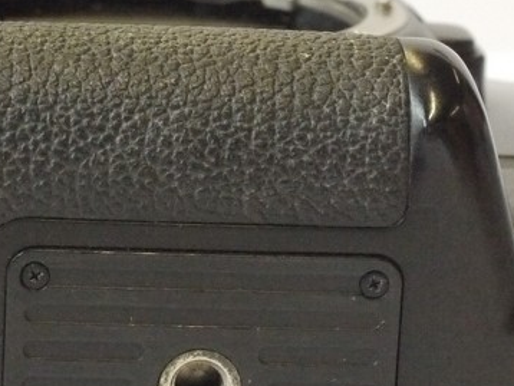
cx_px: 109
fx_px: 2987
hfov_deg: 9.8
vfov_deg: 7.4
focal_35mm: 201
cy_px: 132
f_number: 8
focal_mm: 30
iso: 1600
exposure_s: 1/80
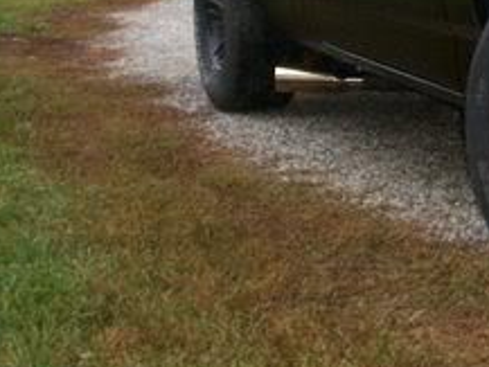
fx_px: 1498
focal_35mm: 106
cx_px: 593
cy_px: -32
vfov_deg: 13.7
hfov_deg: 17.6
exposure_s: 1/64
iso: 140
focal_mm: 5.9
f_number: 4.5
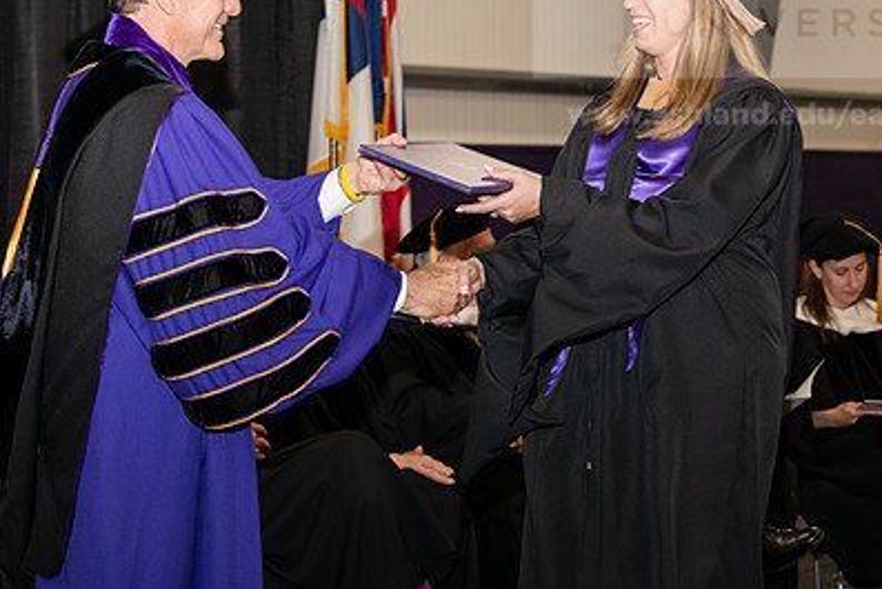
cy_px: 161
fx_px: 2794
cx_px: 467
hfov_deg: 17.9
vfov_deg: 12.0
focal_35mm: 114
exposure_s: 1/200
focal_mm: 78
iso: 1600
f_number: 5.6
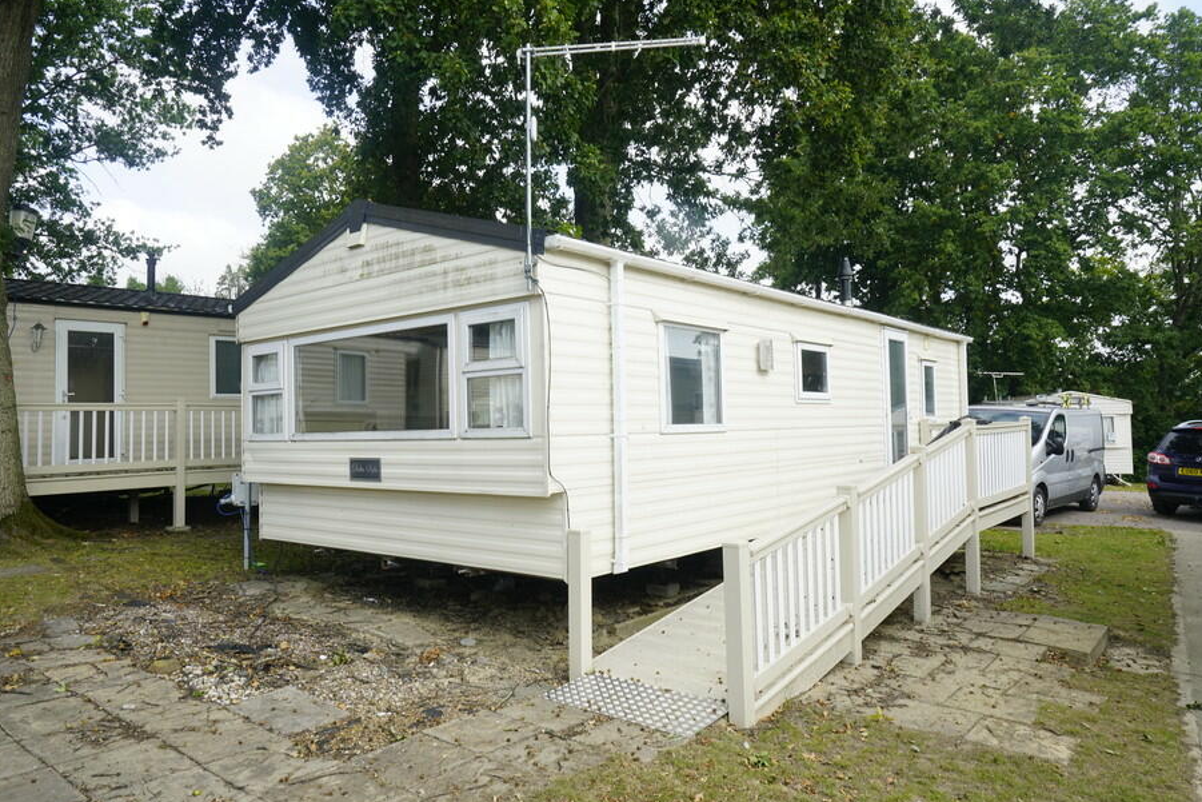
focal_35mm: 25
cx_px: 567
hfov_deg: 71.4
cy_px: 386
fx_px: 835
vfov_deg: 51.3
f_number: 14
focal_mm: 22
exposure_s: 1/60
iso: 320
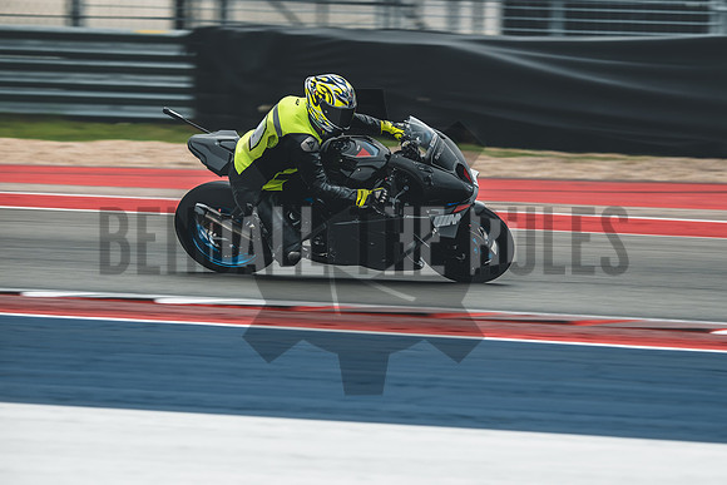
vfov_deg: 3.6
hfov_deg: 5.4
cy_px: 290
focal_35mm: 380
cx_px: 461
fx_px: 7684
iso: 160
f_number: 4
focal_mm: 200
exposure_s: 1/320
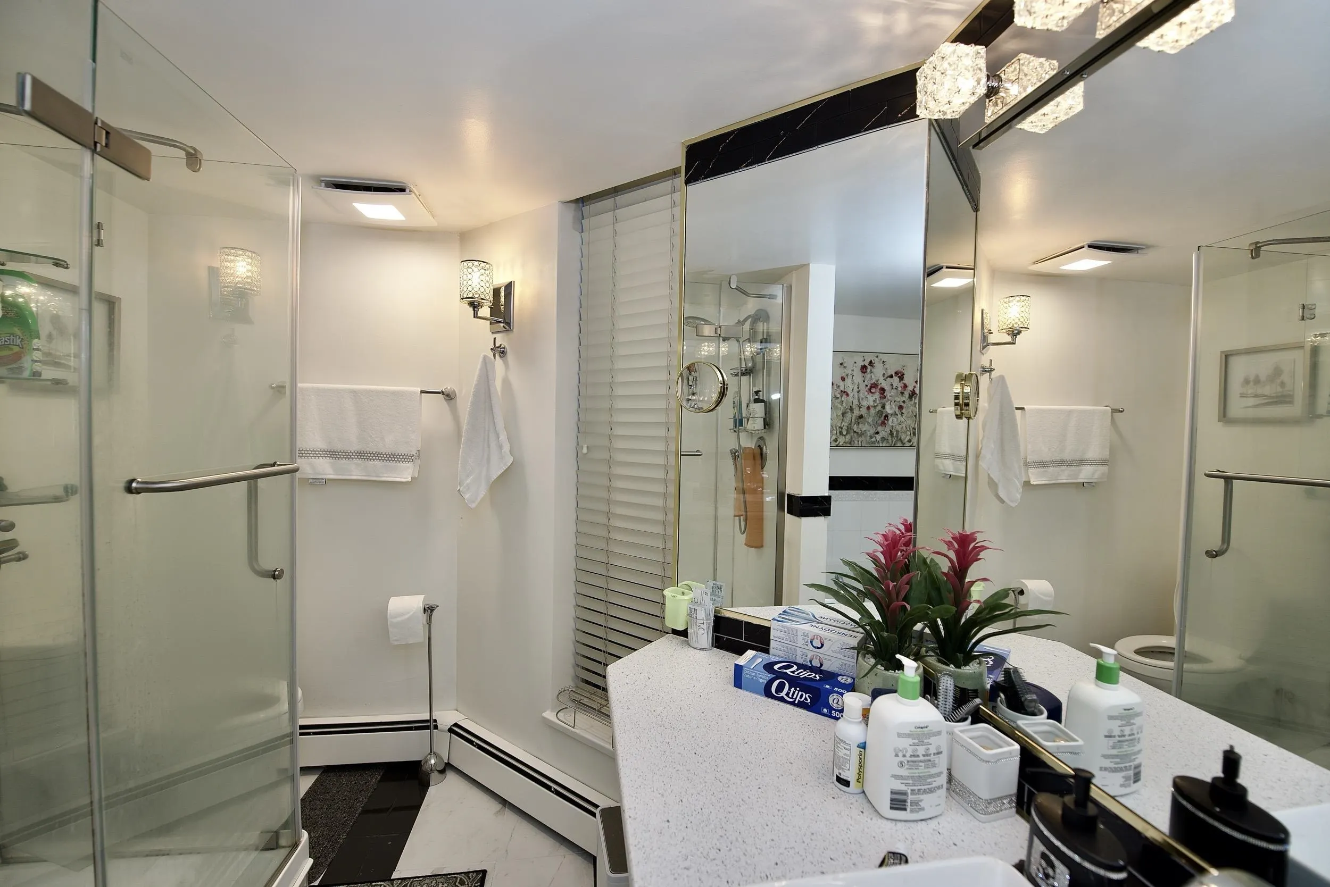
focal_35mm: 14
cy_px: 444
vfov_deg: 81.2
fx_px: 517
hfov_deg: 104.2
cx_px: 665
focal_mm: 14
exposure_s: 1/50
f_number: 3.5
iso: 100
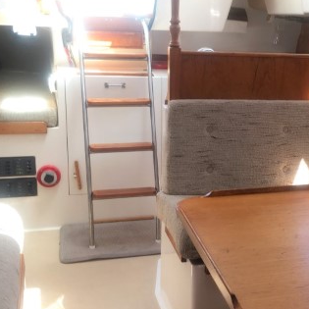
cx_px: 230
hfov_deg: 32.2
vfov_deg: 32.7
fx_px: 525
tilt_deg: -17.6
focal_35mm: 52
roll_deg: -1.5
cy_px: 175
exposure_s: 1/50
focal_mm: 4.15
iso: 25
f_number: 2.2
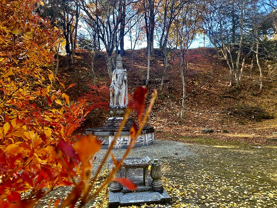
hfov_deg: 67.3
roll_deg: +2.3
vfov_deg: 53.1
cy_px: 104
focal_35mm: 26
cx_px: 138
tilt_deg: +3.9
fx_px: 208
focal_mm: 4.25
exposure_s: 1/147
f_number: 1.8
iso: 32
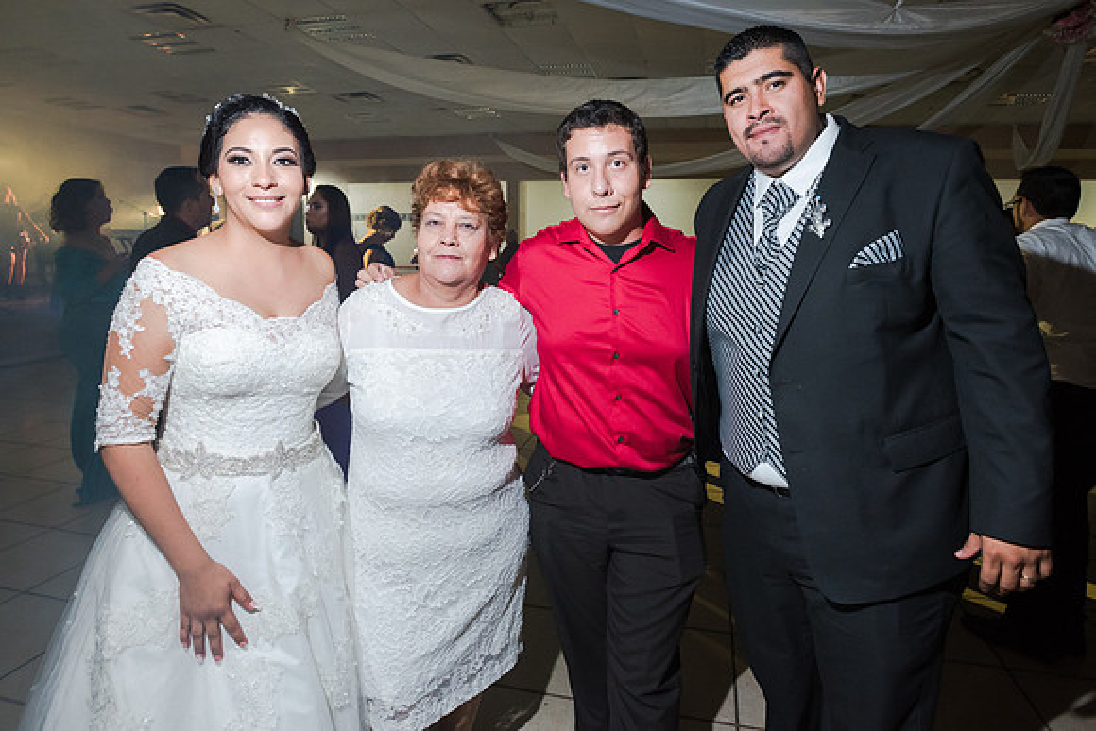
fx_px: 604
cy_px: 313
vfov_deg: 62.1
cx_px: 569
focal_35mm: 20
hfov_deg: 84.4
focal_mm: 17
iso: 1600
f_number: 4
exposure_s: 1/100
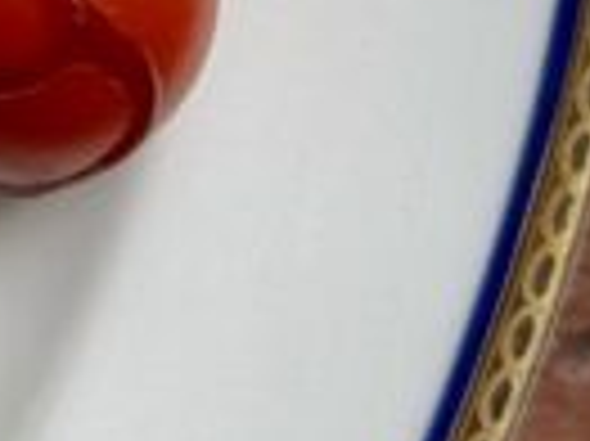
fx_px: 6011
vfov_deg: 4.2
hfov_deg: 5.3
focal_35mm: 353
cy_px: -256
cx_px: -1297
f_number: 1.78
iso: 50
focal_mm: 6.76
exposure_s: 1/121
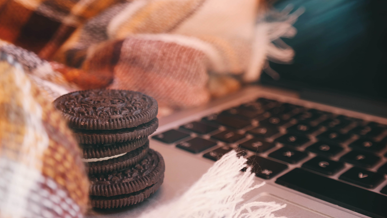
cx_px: 194
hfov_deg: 42.9
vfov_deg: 24.9
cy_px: 105
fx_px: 493
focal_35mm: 48
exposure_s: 1/50
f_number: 4
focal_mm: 29
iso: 400
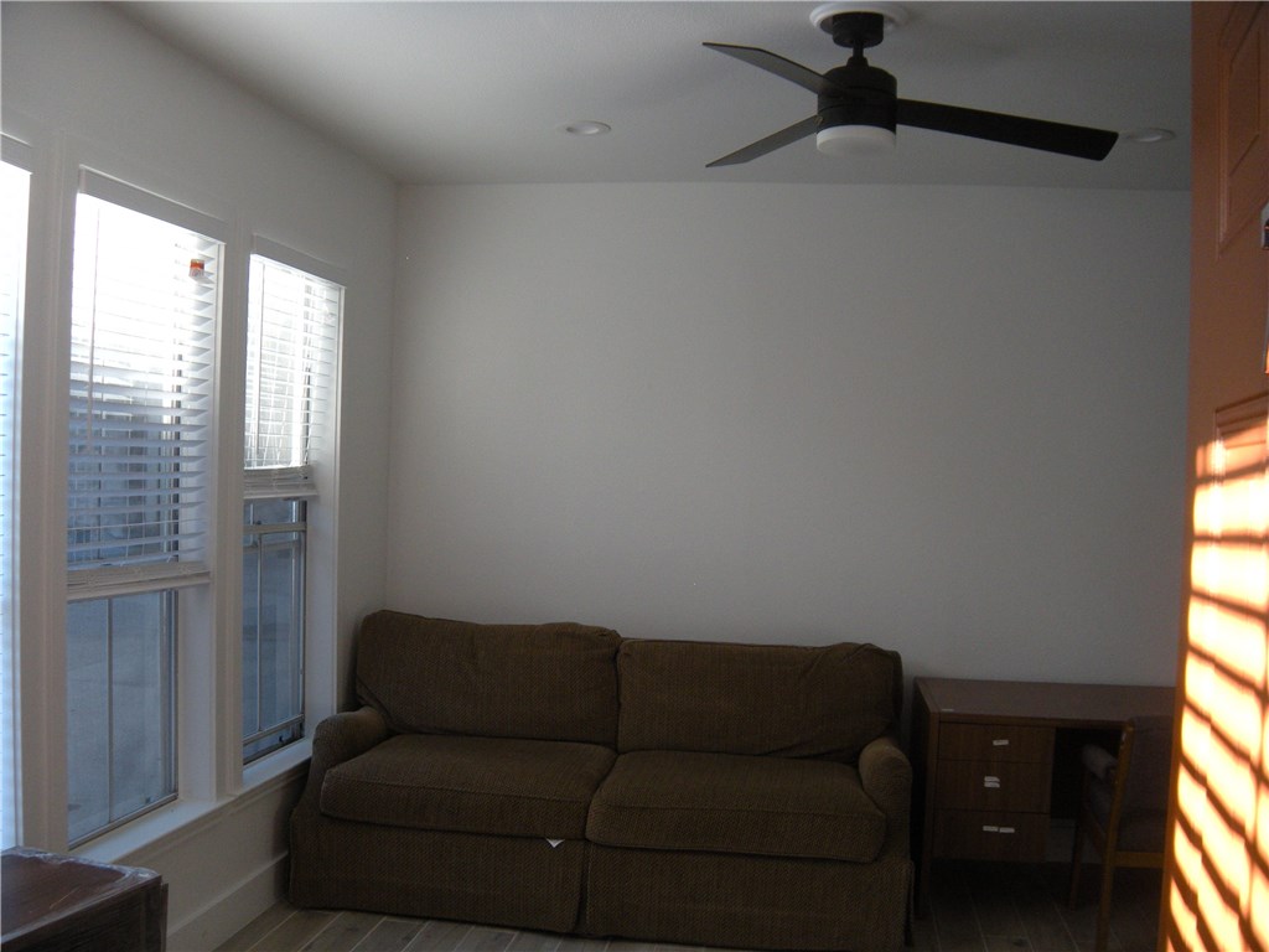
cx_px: 634
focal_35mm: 35
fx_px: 1283
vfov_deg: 40.7
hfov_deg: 52.6
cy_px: 476
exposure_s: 1/56.1
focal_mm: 5.9
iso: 145
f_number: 3.8
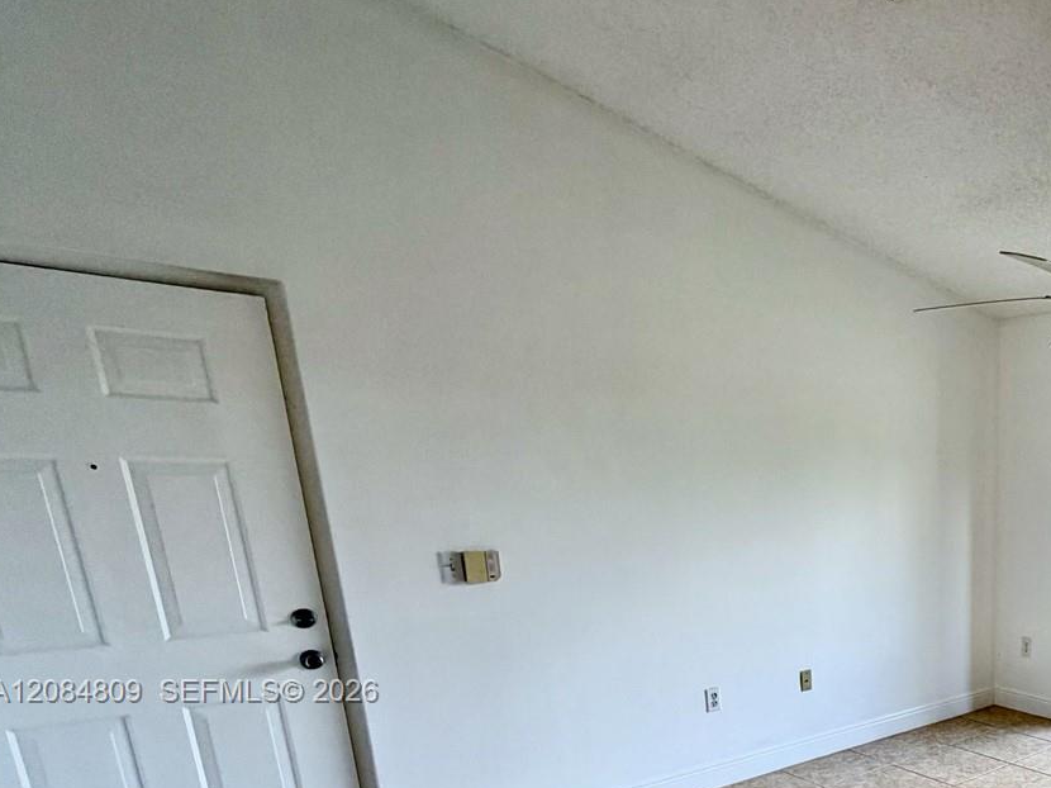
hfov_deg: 54.4
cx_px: 997
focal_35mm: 27
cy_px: 693
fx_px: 820
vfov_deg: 46.8
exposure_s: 1/121
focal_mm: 2.22
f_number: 2.2
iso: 125
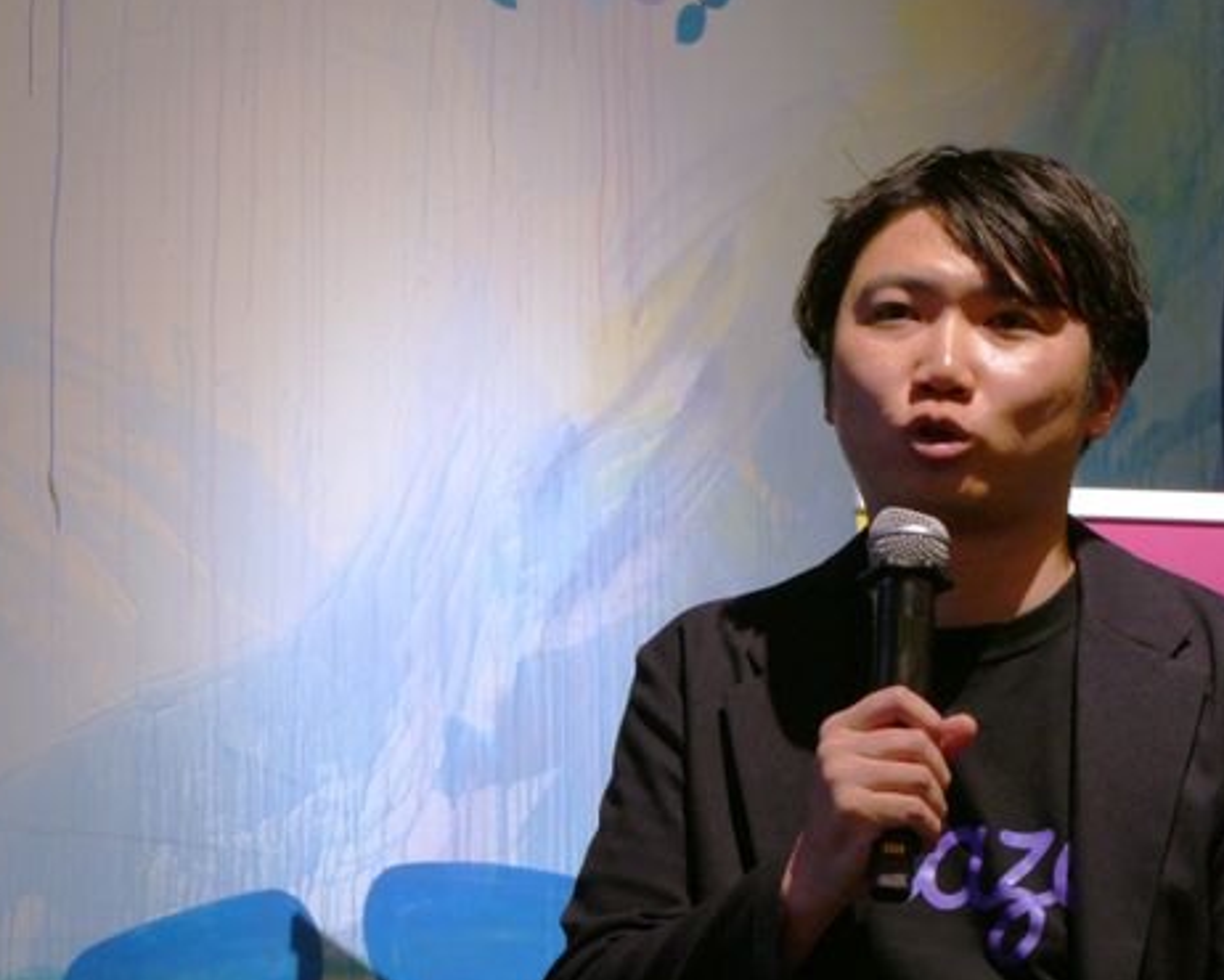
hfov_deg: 9.9
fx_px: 7067
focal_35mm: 195
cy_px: 514
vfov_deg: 7.9
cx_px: 676
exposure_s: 1/50
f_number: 8
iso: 1600
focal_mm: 58.01
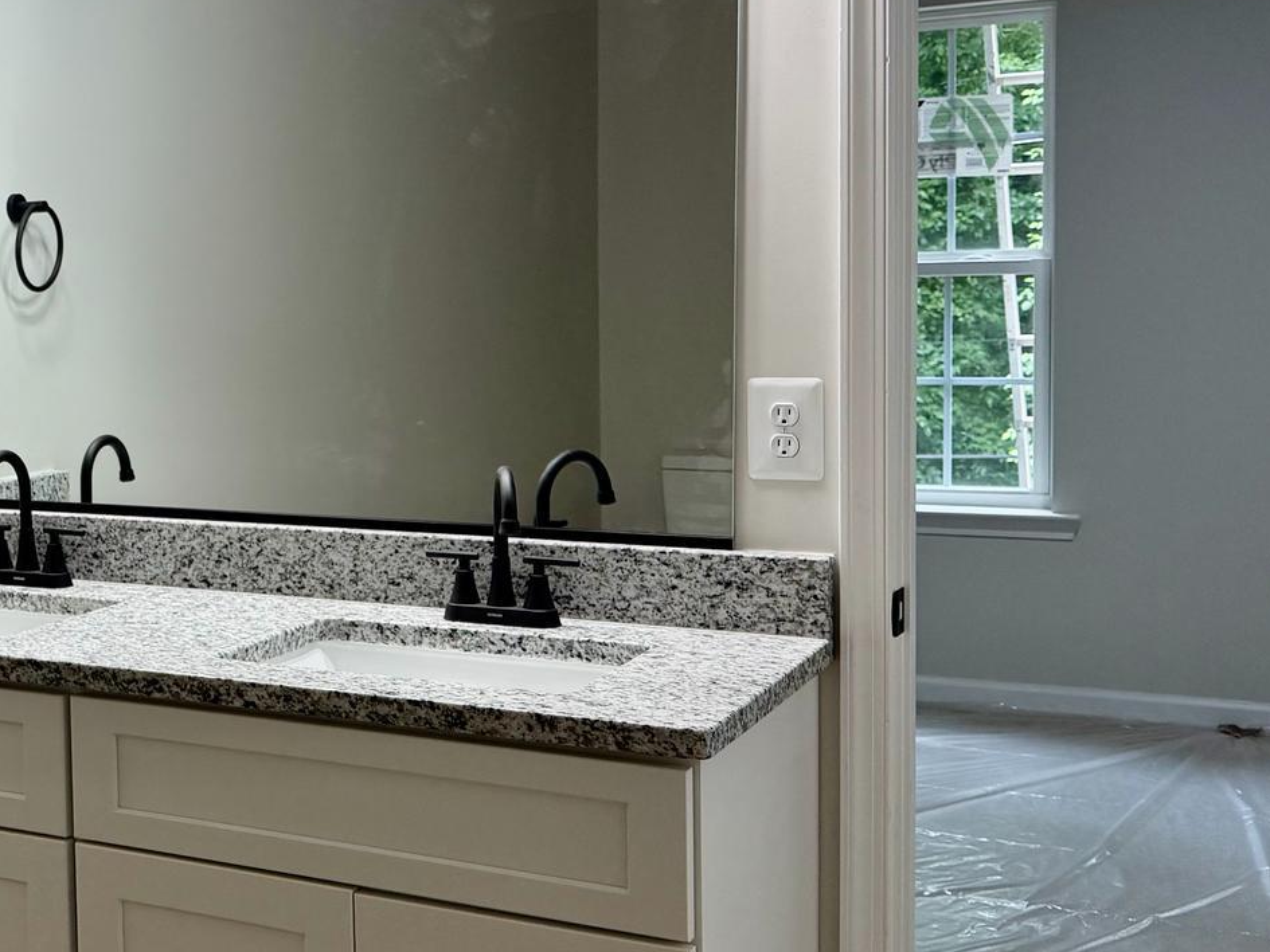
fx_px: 1908
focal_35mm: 52
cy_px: 436
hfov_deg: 34.6
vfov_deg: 28.0
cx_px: 105
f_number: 1.78
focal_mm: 6.76
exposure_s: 1/210
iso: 160
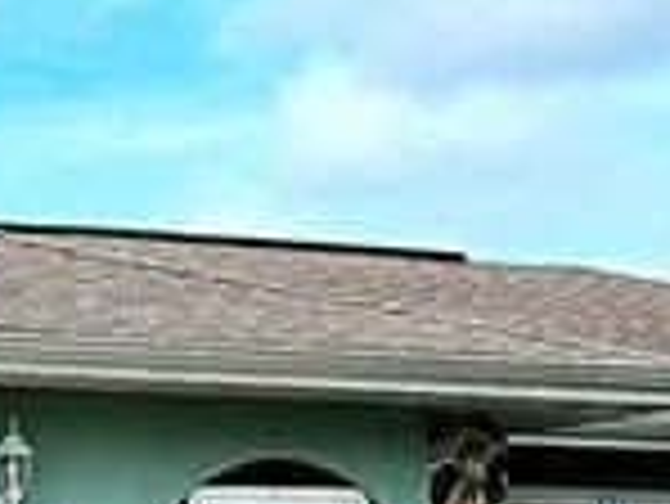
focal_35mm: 158
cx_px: -67
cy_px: 572
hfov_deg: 12.3
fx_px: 3061
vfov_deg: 9.3
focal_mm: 5.4
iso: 25
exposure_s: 1/5000
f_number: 1.8
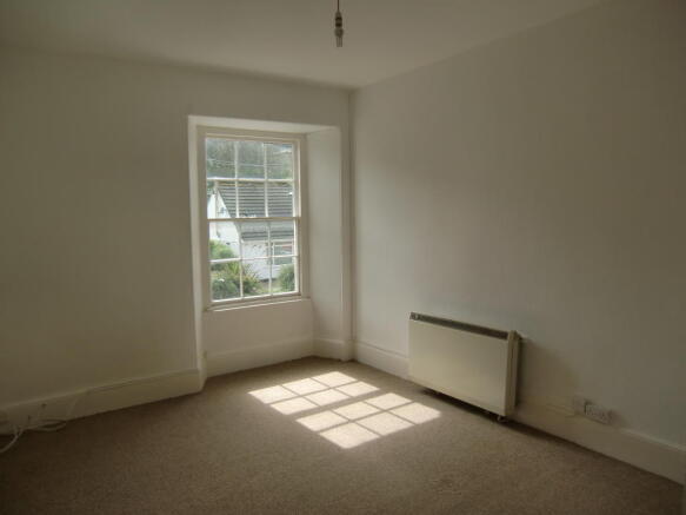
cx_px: 343
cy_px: 258
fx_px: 476
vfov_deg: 56.8
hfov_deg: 71.6
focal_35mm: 24
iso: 64
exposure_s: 1/250
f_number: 3.2
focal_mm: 4.3
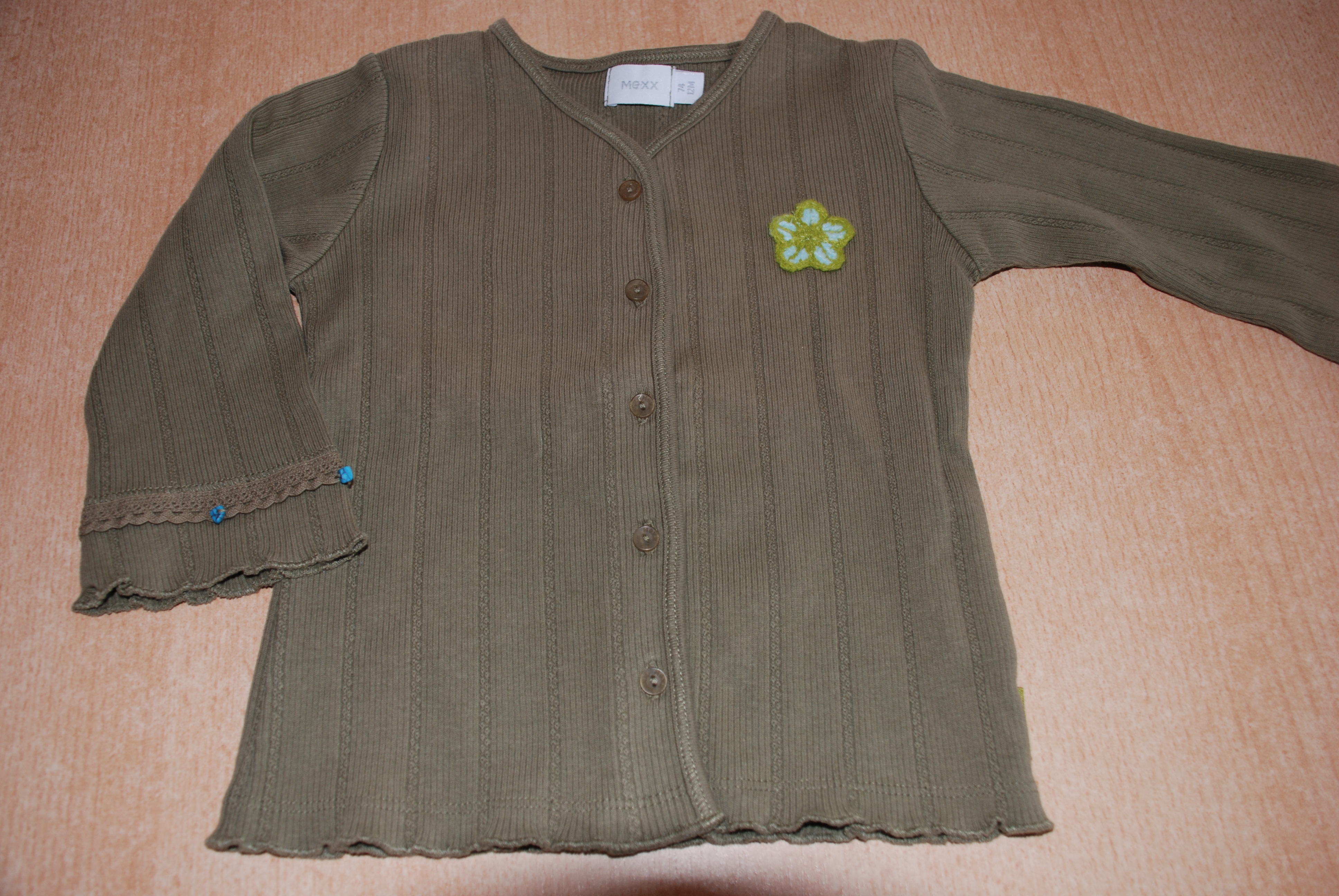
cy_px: 448
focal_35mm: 33
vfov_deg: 40.1
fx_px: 1229
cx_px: 670
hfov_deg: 57.2
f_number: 3.8
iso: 200
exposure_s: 1/60
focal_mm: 22
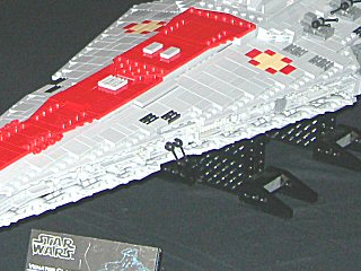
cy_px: -145
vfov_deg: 8.9
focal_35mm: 163
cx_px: 65
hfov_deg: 12.1
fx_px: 1700
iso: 126
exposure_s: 1/60.1
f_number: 3.2
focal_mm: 10.6
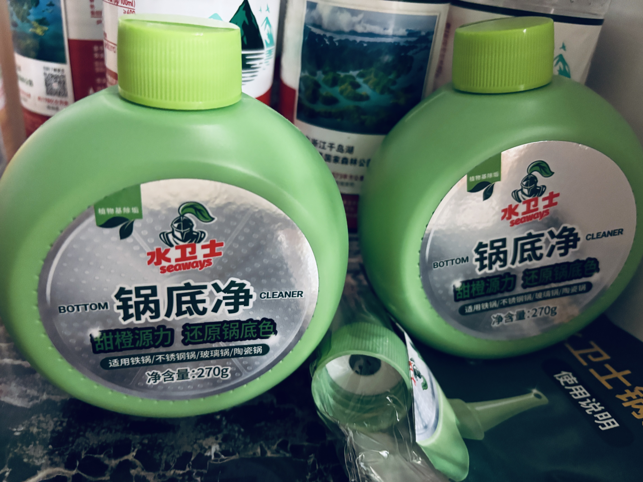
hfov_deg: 67.3
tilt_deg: -29.5
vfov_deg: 53.1
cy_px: 241
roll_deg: -8.5
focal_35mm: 26
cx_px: 322
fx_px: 483
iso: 500
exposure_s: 1/25
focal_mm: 5.96
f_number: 1.6
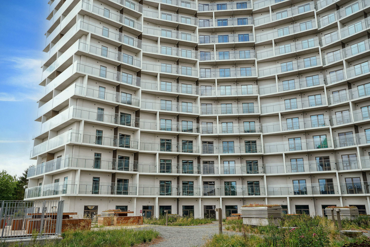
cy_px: 124
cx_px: 185
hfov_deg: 60.3
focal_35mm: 31
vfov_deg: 42.3
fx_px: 319
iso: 160
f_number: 7.1
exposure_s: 1/250
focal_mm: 31
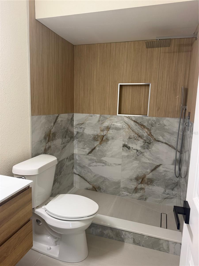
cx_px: 100
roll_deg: -1.2
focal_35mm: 24
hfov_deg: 56.8
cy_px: 133
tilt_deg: -9.2
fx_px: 184
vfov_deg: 71.6
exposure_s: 1/59
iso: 160
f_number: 1.78
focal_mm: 6.76
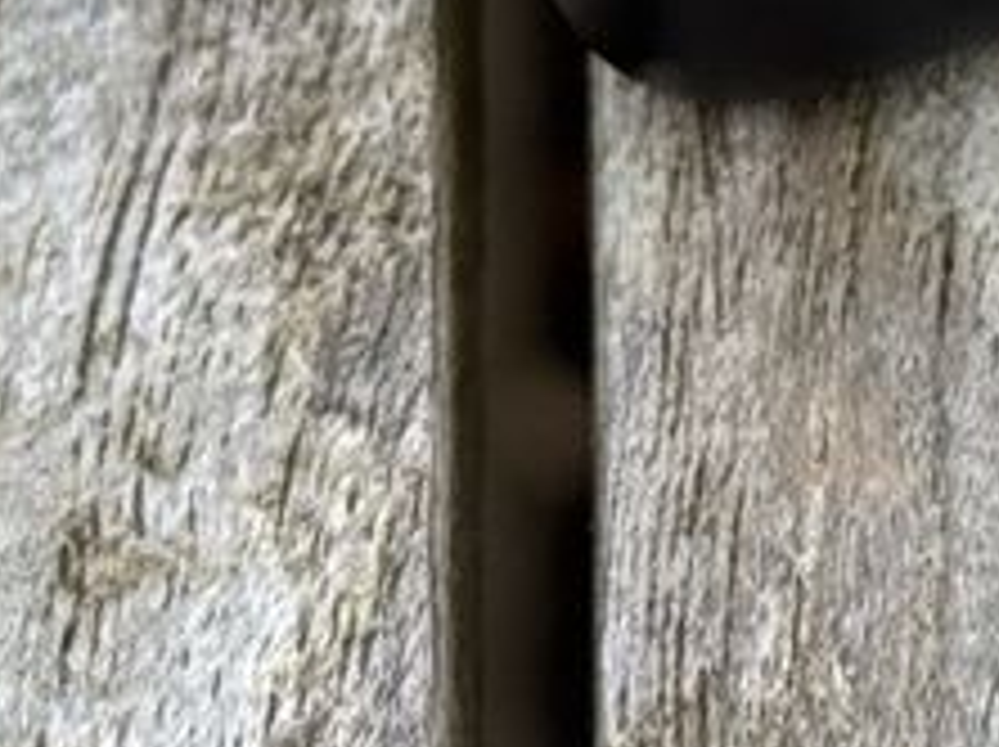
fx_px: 7495
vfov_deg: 5.5
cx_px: 1580
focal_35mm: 260
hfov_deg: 7.5
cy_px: -900
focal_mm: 6.76
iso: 50
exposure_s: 1/182
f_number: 1.78
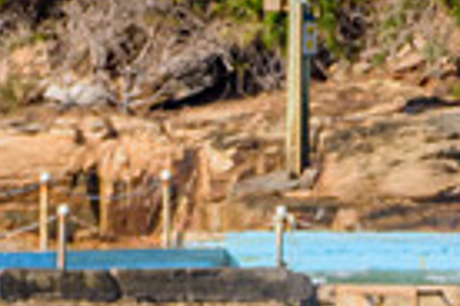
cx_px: 197
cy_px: 547
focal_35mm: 3159
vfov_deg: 0.4
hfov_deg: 0.7
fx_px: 40362
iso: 360
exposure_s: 1/2000
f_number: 5.6
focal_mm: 500
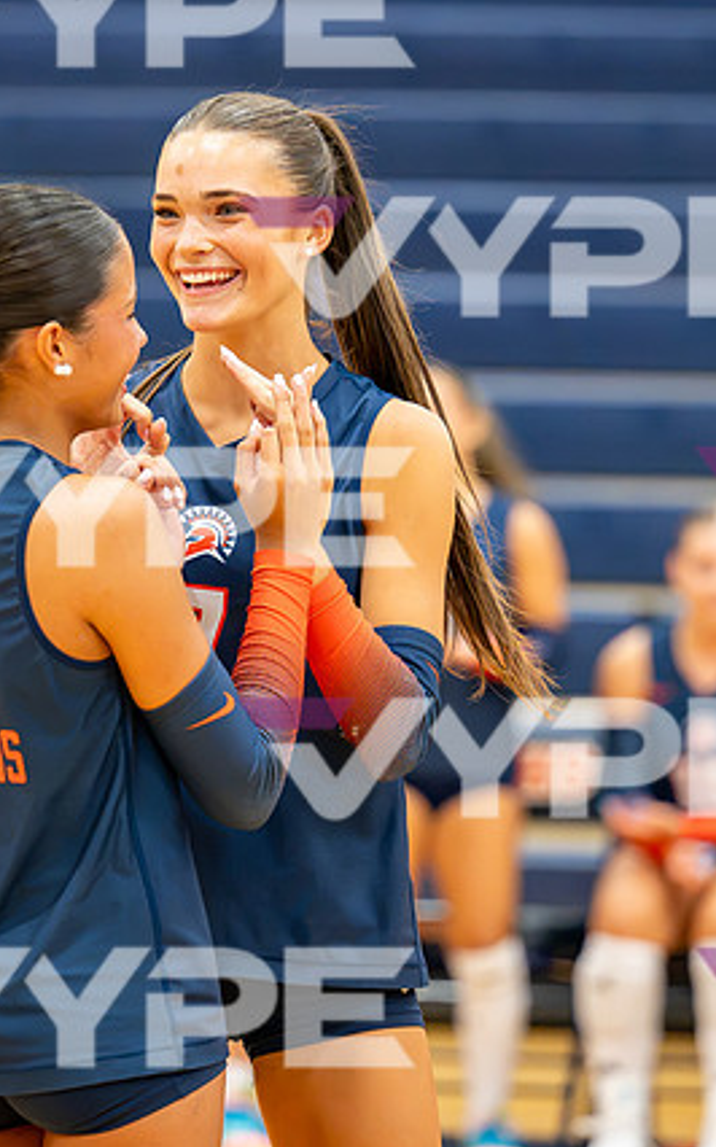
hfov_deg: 4.5
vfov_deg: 7.2
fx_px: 9060
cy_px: 464
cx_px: 250
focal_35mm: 290
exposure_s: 1/800
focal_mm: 155
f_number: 2.8
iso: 6400
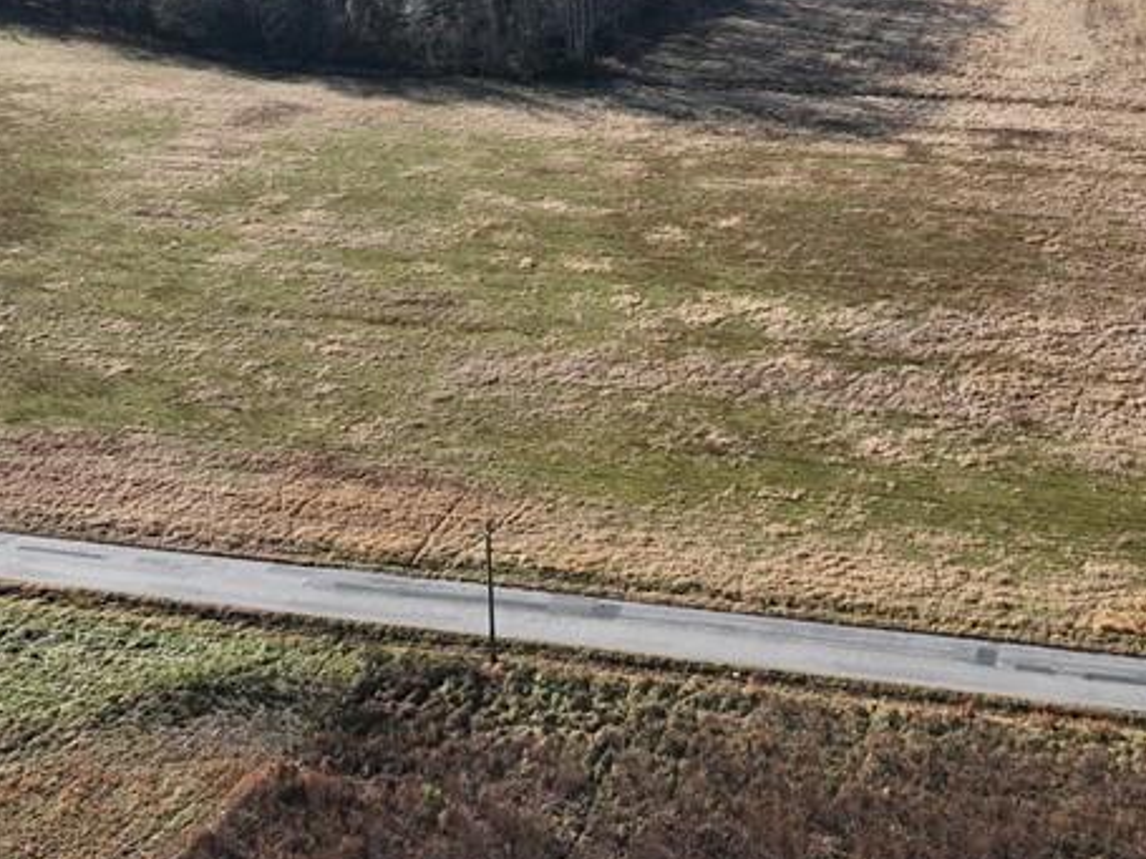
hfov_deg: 34.5
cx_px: 907
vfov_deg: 25.9
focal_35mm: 54
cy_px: 47
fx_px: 1787
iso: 250
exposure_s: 1/2500
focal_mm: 12.29
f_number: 2.8
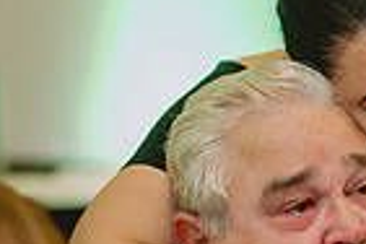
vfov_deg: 3.9
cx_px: 330
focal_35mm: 350
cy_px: 305
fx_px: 3558
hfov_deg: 5.9
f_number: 2
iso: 2500
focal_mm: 85
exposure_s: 1/125
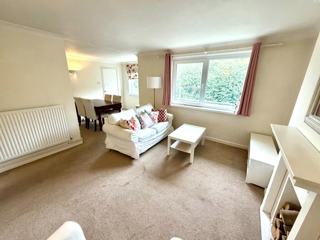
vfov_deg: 85.7
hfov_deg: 102.1
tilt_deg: -16.8
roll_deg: -1.0
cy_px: 120
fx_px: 129
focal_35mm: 14
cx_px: 160
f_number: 2.2
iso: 320
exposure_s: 1/121
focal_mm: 2.22
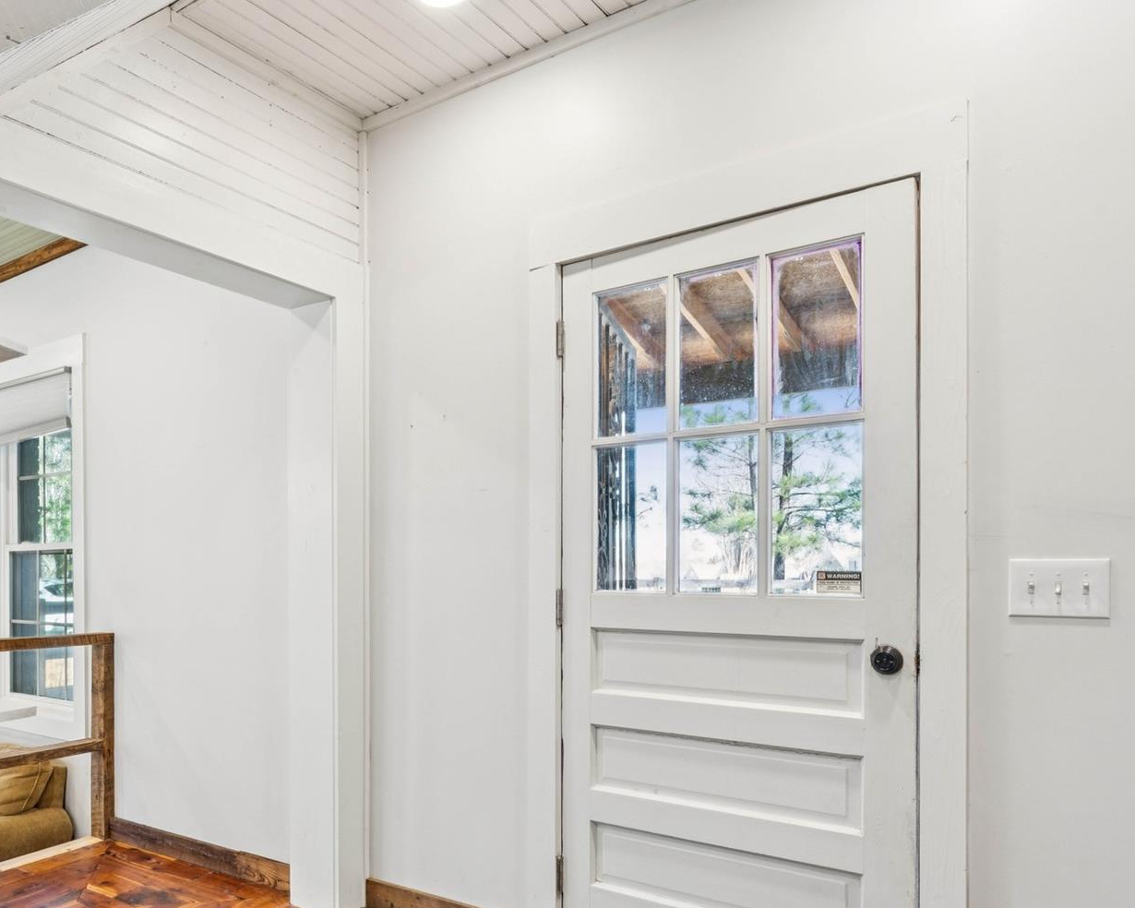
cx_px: 388
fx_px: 882
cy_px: 555
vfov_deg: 54.0
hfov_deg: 64.0
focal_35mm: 26
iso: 100
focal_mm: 16.8
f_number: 11
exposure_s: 1/2
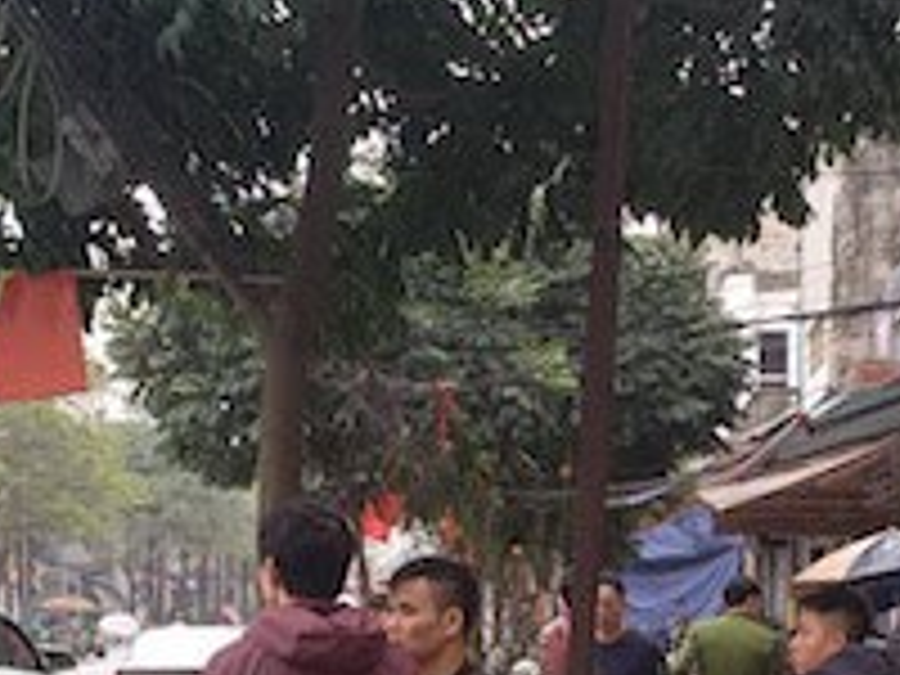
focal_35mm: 88
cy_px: 752
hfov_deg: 22.1
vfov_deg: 16.3
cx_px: 662
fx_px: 2288
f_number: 2.2
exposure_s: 1/100
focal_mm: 3.81
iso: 250
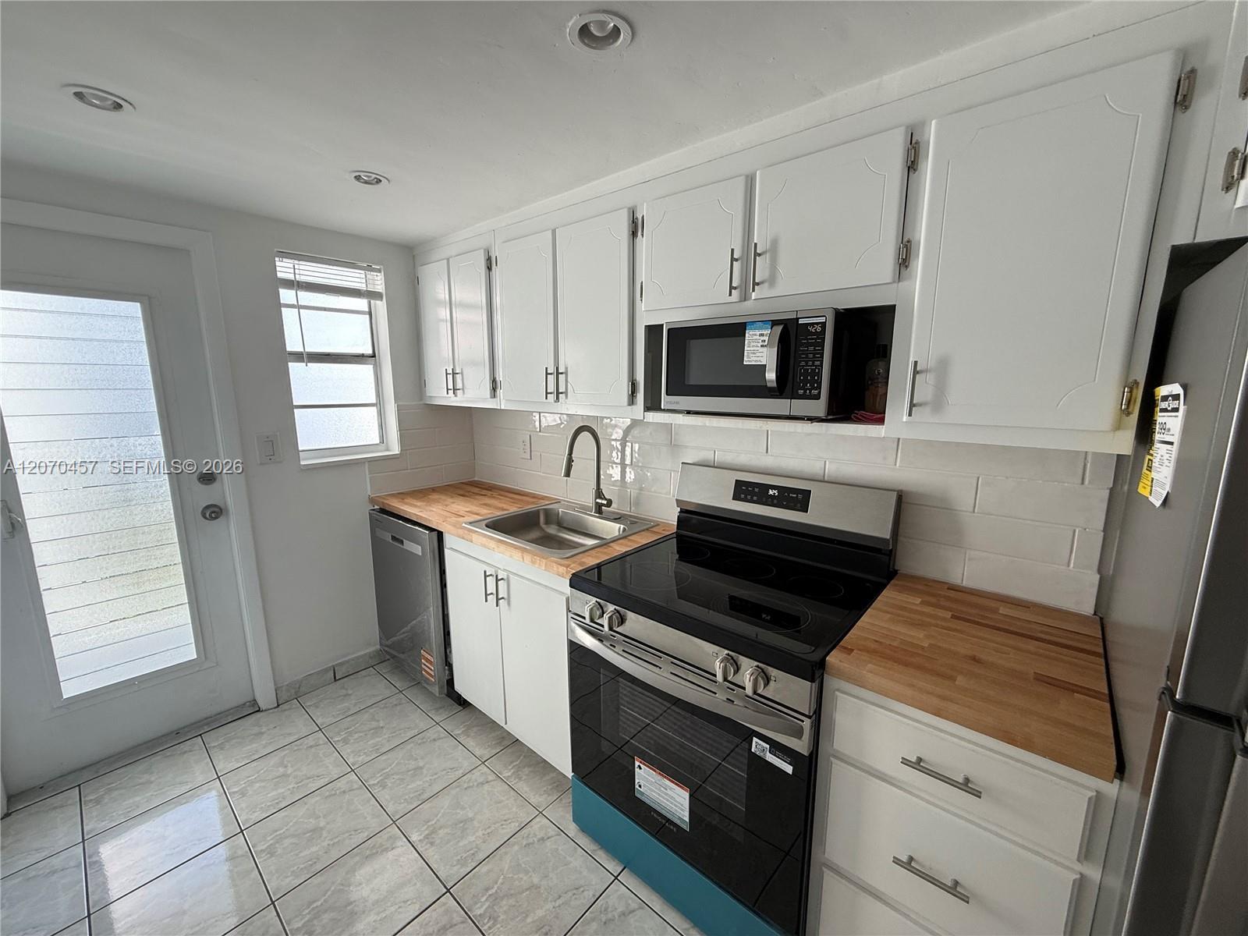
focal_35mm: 14
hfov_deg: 102.1
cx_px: 624
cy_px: 468
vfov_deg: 85.7
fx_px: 505
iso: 80
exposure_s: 1/99
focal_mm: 2.22
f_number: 2.2
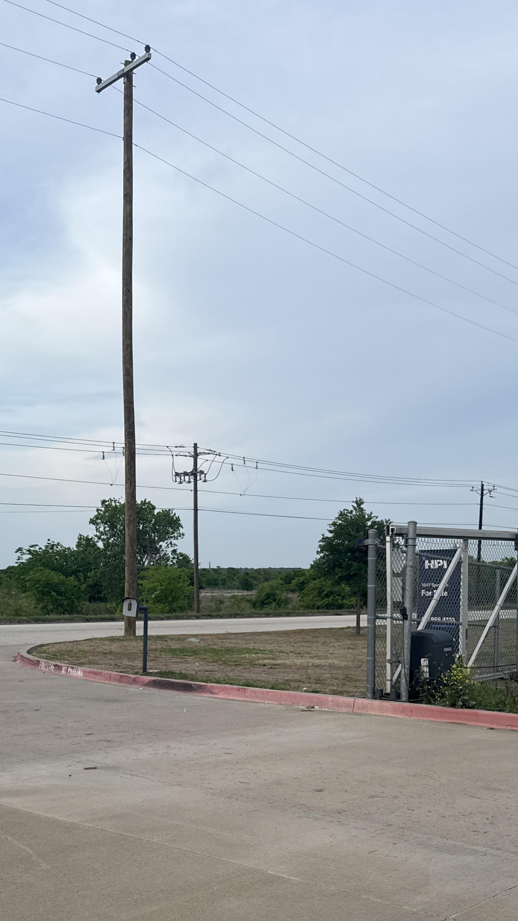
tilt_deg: -1.9
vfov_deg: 48.6
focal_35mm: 40
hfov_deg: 29.7
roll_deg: +1.3
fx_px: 977
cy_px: 689
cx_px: 284
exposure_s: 1/2299
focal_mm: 6.76
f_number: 1.78
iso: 80
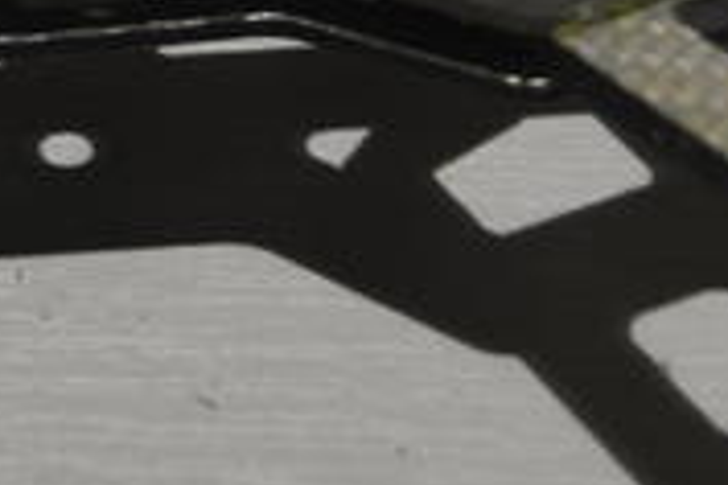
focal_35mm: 220
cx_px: -181
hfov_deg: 9.2
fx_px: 4449
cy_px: -220
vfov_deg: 6.2
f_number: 4.2
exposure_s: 1/80
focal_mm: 26
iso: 400
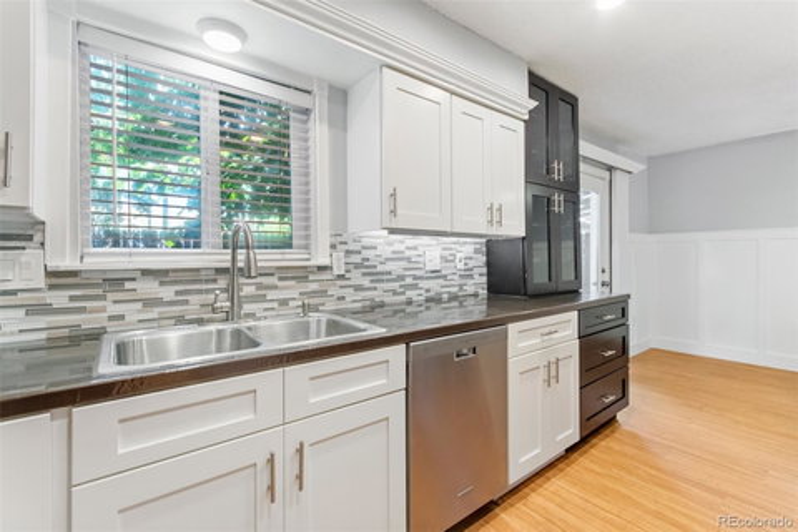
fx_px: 332
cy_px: 266
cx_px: 399
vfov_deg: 77.3
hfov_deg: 100.4
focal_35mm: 15
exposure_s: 1/40
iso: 1000
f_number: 8
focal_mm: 10
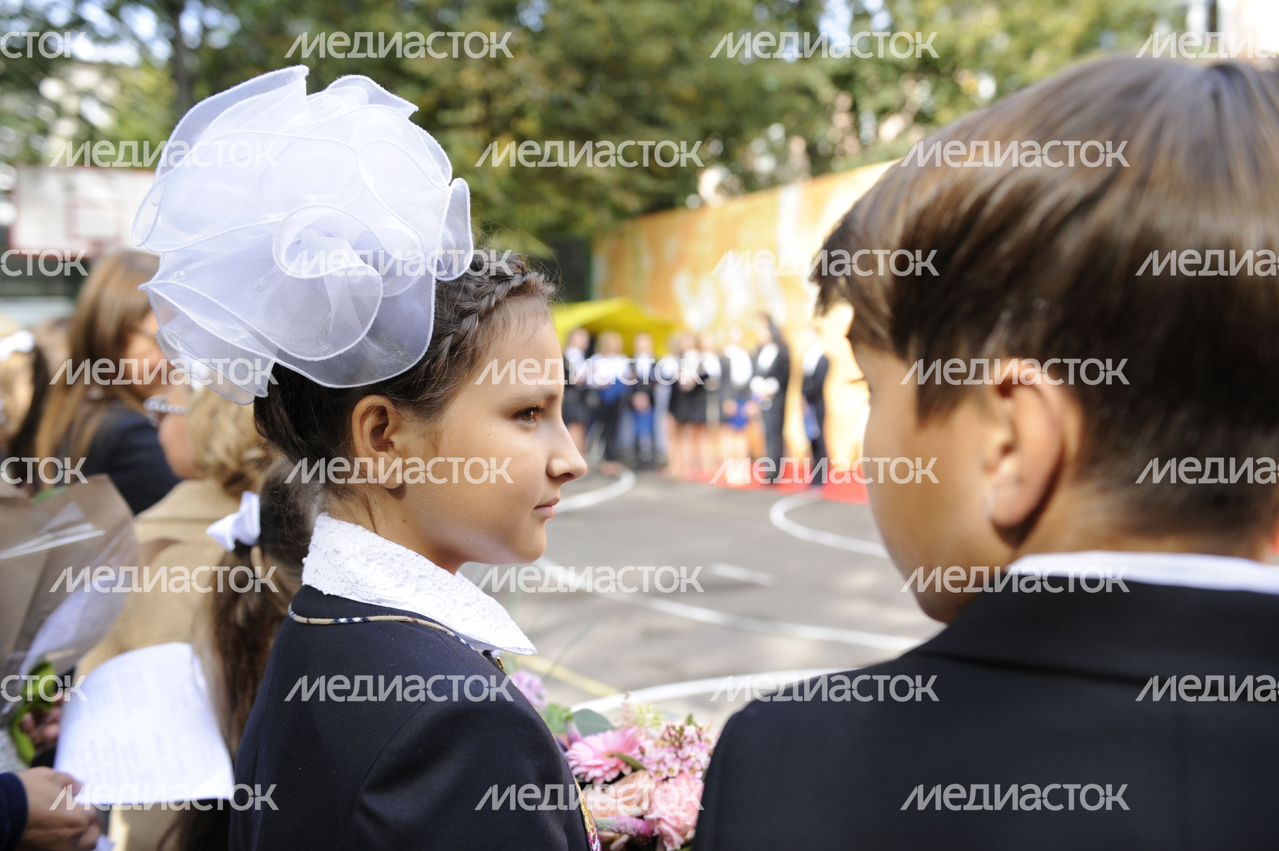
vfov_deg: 38.8
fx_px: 1207
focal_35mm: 34
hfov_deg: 55.8
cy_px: 426
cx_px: 640
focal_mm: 34
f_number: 3.5
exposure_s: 1/400
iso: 400
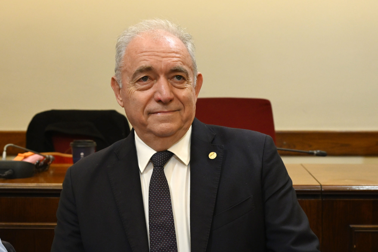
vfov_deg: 20.6
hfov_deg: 30.5
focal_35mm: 66
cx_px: 189
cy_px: 126
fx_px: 693
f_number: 4.5
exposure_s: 1/320
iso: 2200
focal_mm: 44
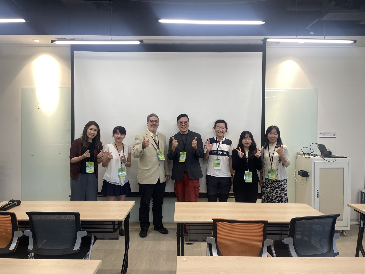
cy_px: 137
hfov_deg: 67.3
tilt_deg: -1.6
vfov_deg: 53.1
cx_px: 182
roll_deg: +0.4
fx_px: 274
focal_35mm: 26
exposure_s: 1/60
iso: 64
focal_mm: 4.2
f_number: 1.6
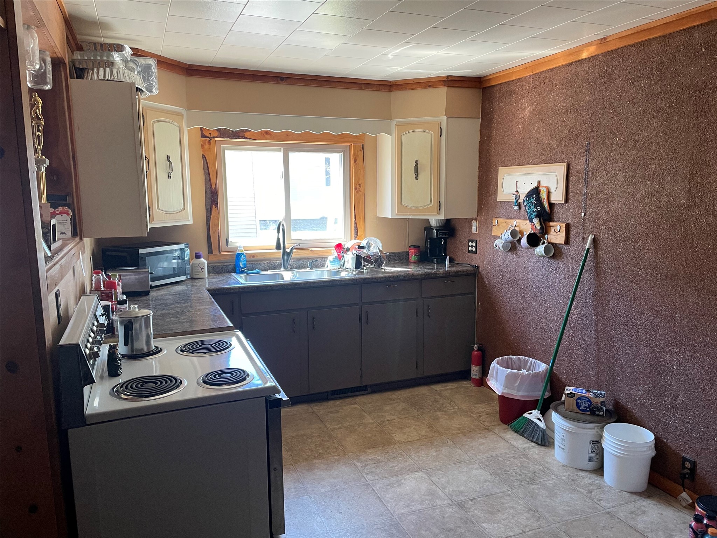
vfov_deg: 53.1
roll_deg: +0.5
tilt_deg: -8.6
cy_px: 269
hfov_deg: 67.3
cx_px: 358
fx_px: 539
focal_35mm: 26
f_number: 1.6
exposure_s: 1/95
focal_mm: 4.2
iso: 125
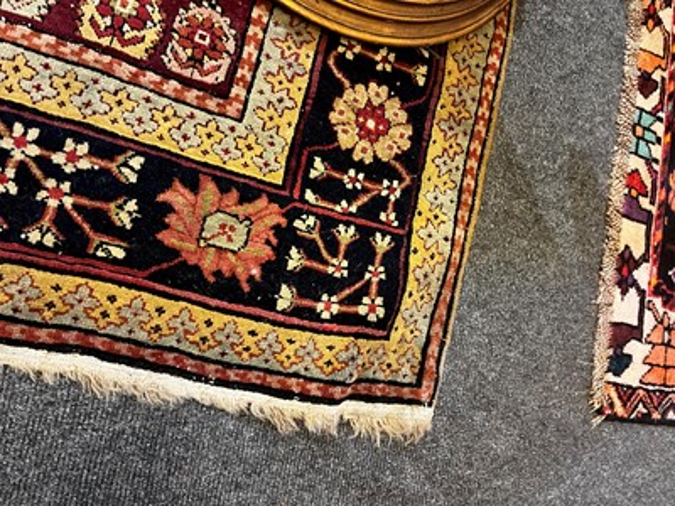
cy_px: 253
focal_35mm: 26
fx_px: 507
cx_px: 338
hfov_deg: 67.3
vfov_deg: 53.1
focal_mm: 5.1
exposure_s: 1/33
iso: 500
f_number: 1.6
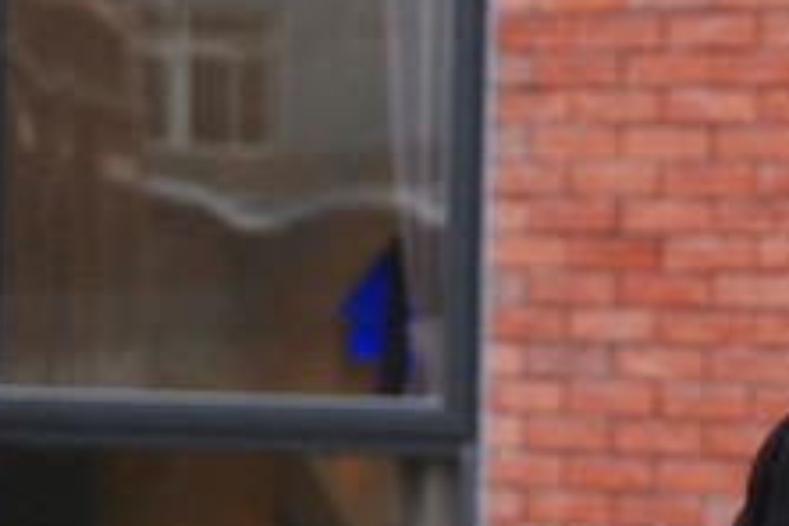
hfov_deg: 6.8
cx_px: 1383
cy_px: 274
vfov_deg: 4.6
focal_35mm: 297
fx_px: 6504
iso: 800
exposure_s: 1/160
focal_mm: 55
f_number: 6.3
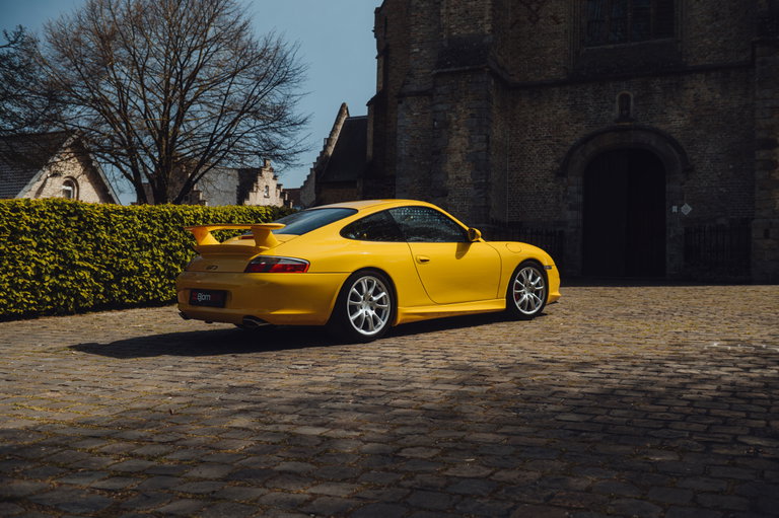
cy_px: 259
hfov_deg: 53.2
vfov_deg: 36.8
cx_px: 390
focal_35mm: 36
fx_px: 778
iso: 100
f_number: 4.5
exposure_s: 1/320
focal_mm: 36
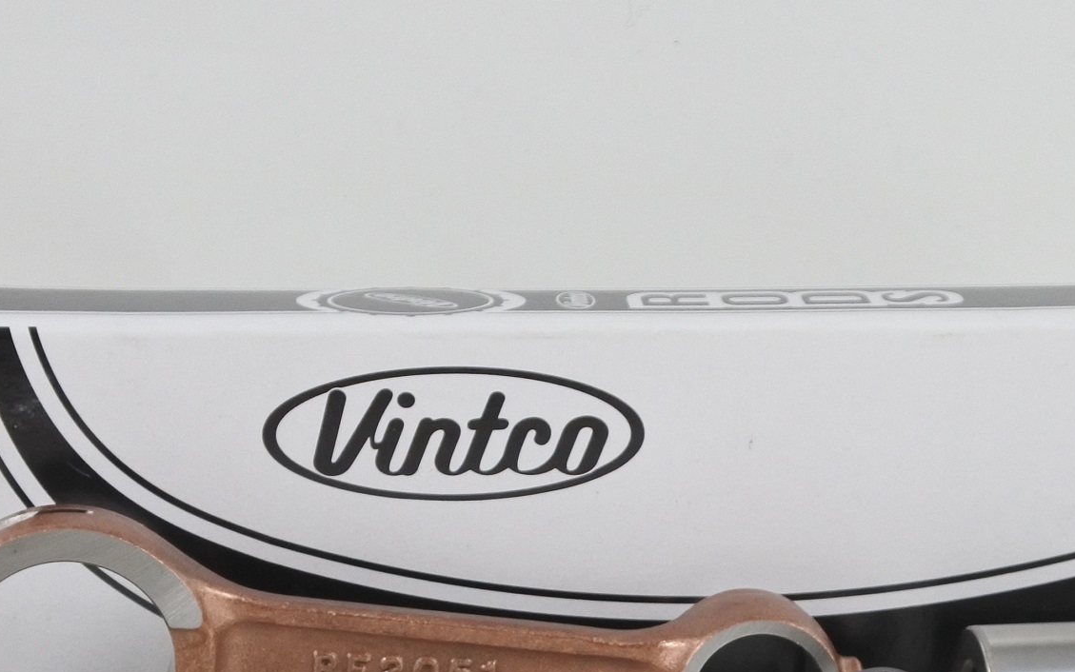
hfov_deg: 23.8
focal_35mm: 87
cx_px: 514
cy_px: 579
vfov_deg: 14.9
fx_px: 2549
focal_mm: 18.4
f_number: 4.5
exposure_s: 1/125
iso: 500
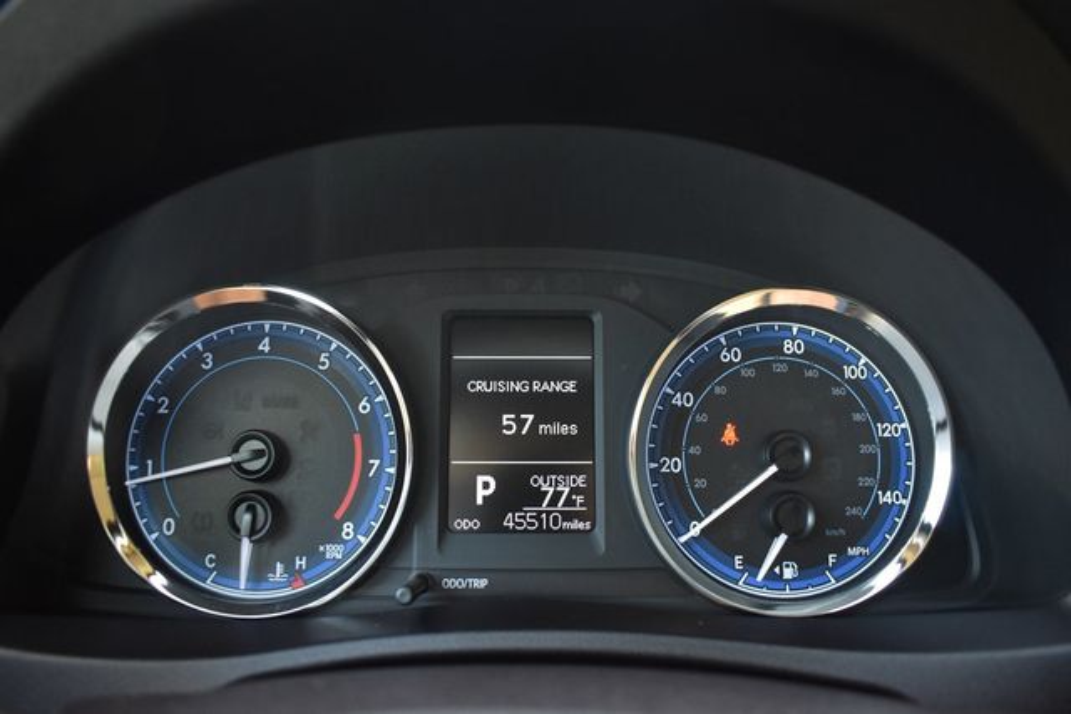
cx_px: 536
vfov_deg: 48.0
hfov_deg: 67.4
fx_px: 803
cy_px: 357
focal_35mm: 27
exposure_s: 1/125
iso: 1400
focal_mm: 18
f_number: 3.5
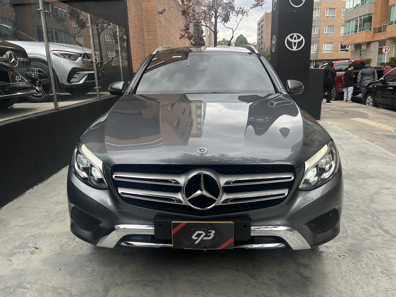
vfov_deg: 53.1
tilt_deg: -14.4
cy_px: 148
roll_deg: +1.9
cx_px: 198
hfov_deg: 67.3
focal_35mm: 26
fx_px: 297
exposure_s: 1/821
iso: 50
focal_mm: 5.1
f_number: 1.6
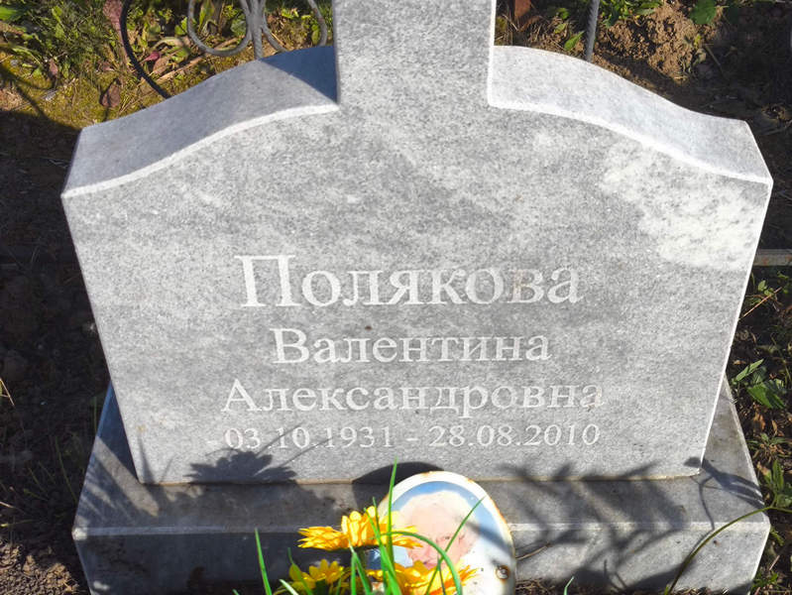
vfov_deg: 29.1
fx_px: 1144
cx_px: 396
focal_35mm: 50
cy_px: 298
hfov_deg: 38.2
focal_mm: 4.71
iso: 50
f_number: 1.7
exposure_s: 1/983
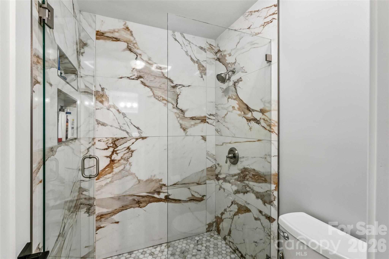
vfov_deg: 73.4
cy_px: 130
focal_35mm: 16
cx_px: 194
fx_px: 174
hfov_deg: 96.4
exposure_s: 1/5
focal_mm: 16.1
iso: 400
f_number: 13
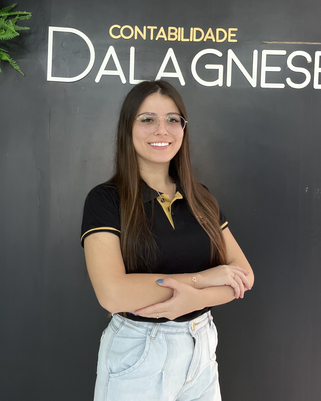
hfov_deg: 45.8
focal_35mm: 32
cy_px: 184
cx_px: 162
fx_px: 380
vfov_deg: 55.6
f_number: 2.2
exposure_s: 1/40
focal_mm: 2.71
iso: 400
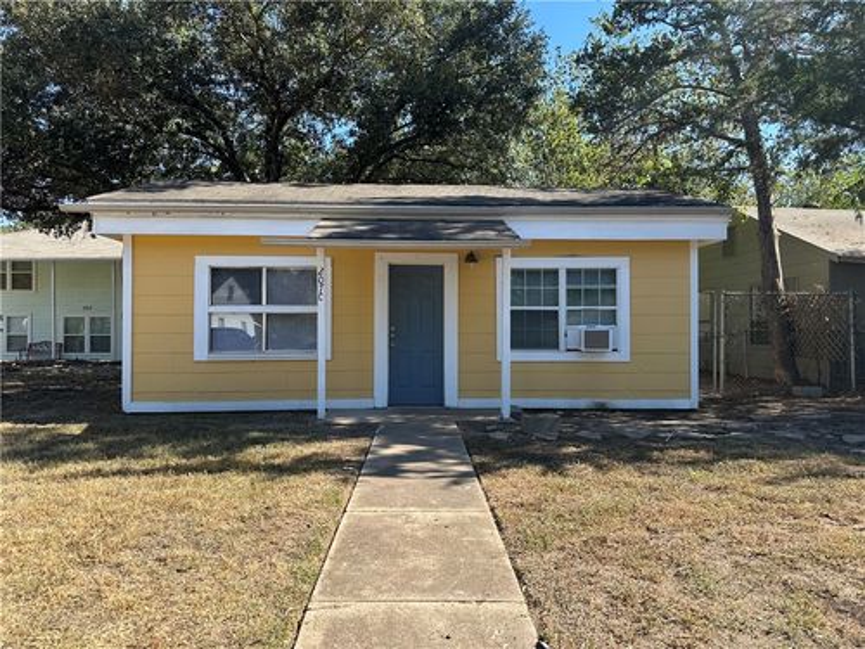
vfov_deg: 56.8
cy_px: 324
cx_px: 432
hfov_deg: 71.6
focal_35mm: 24
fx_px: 600
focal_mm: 6.86
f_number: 1.78
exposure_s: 1/1473
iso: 80
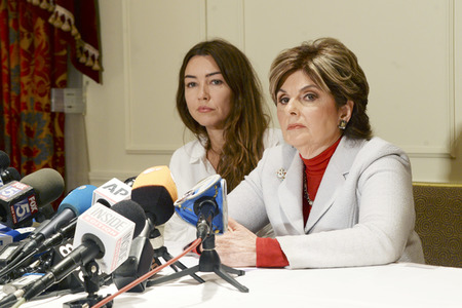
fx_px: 834
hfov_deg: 31.0
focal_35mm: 65
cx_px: 231
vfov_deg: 20.9
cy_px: 154
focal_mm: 65
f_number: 4.8
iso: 1600
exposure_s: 1/60
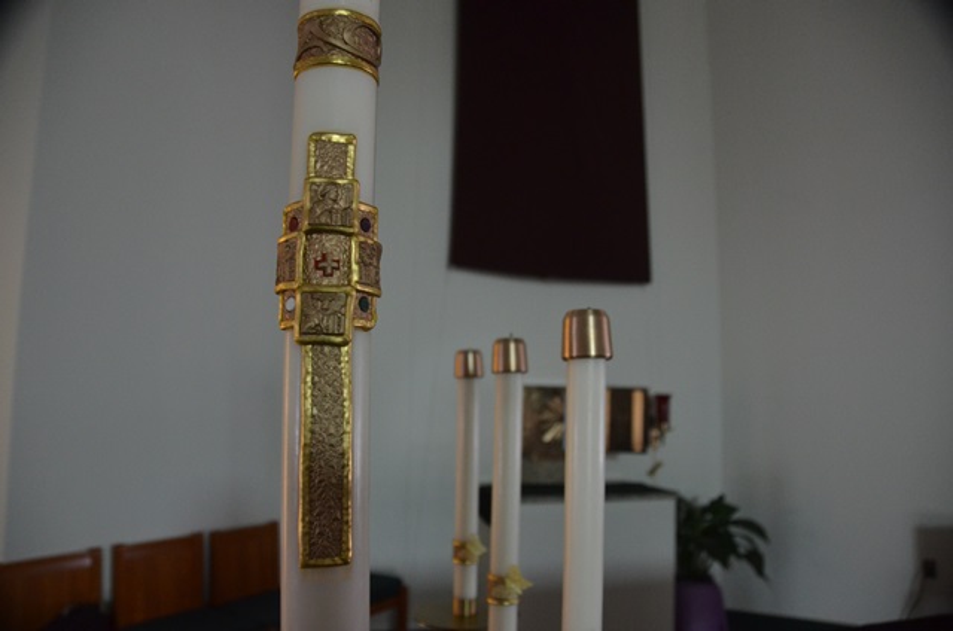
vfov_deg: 47.7
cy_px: 316
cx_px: 476
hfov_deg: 67.5
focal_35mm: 27
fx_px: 713
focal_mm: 18
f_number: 3.5
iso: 1600
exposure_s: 1/20
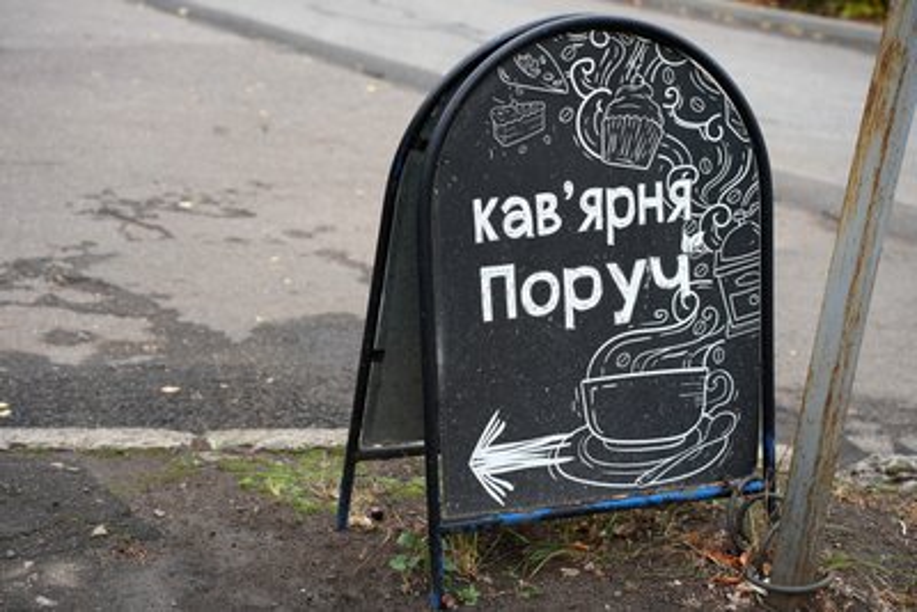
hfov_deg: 32.9
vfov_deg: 22.3
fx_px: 1554
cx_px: 458
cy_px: 306
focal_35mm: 61
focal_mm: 61
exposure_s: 1/160
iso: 320
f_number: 4
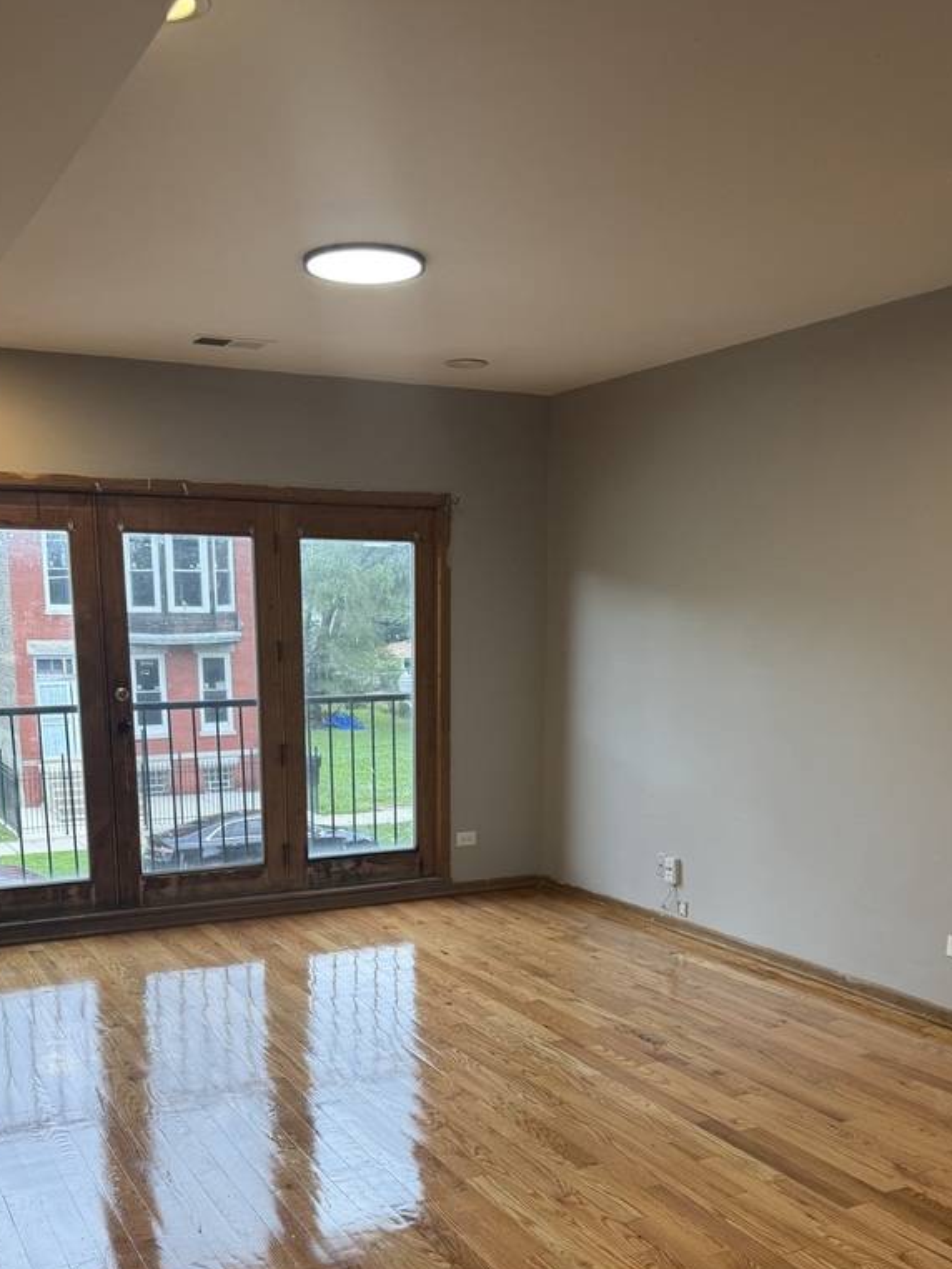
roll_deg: -1.1
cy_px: 858
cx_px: 436
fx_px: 1246
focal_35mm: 34
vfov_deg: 52.8
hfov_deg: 41.8
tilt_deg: -11.7
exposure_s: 1/120
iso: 64
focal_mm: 6.76
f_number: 1.78
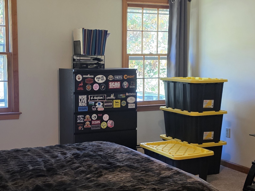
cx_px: 106
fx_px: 427
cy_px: 97
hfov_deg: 33.2
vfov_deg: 25.2
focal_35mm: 58
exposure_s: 1/120
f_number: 1.4
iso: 250
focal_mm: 6.5
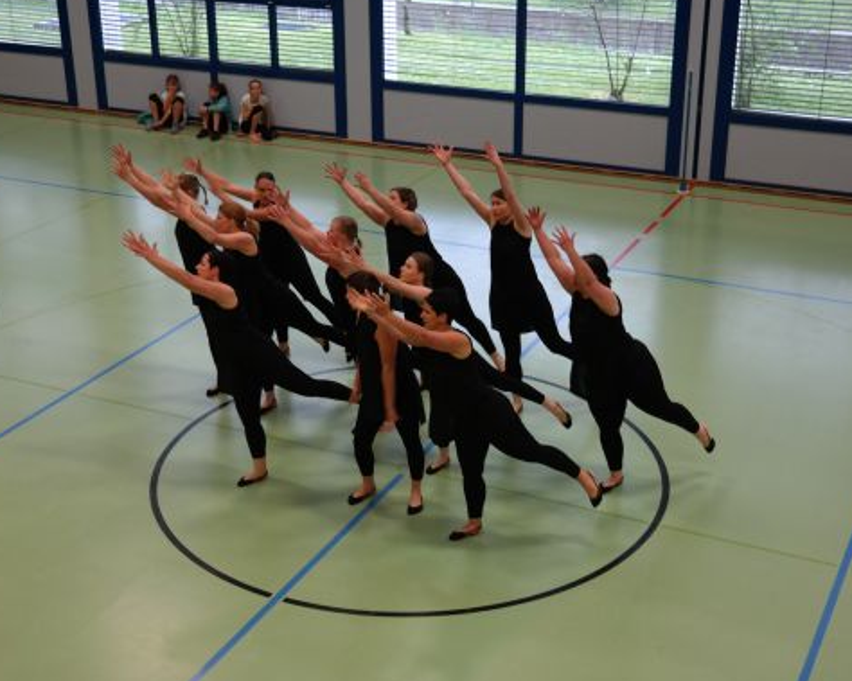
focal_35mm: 52
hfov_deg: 36.0
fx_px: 1311
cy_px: 357
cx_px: 406
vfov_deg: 29.1
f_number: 4
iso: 400
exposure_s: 1/50
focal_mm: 27
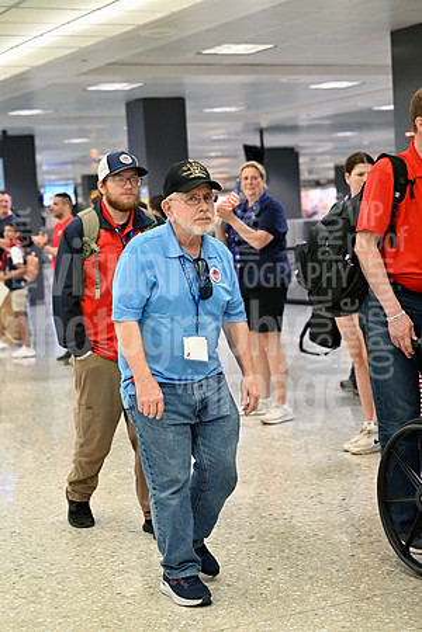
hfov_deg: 19.2
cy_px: 316
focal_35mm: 71
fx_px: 1248
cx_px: 211
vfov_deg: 28.5
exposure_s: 1/250
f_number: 4
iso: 5600
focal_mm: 71
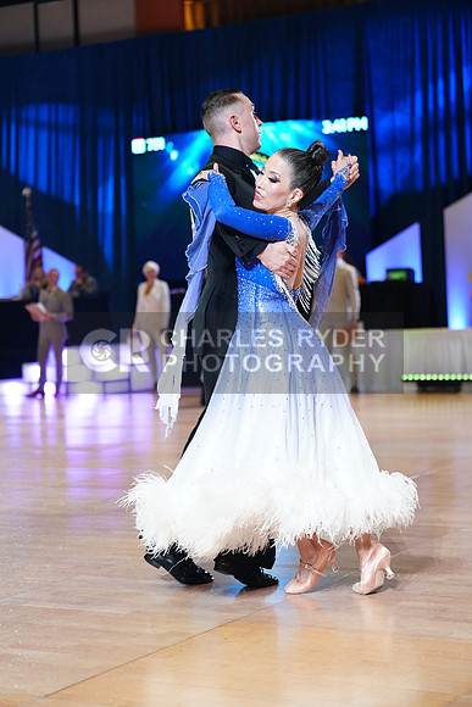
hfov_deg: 19.5
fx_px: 1376
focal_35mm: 70
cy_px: 354
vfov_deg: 28.8
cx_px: 236
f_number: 2.8
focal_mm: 70
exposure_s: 1/400
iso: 2000
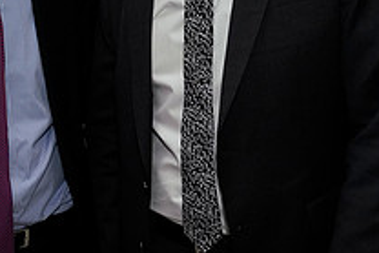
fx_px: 706
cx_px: -5
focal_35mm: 67
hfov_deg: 28.1
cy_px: -5
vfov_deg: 19.7
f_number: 8
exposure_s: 1/125
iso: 2500
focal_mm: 24
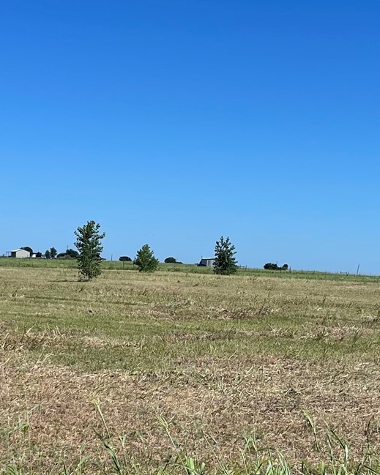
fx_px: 1083
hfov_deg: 19.9
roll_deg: -3.4
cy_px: 357
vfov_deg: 24.5
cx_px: 157
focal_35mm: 77
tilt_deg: -4.2
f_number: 1.6
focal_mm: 5.1
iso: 32
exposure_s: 1/4902
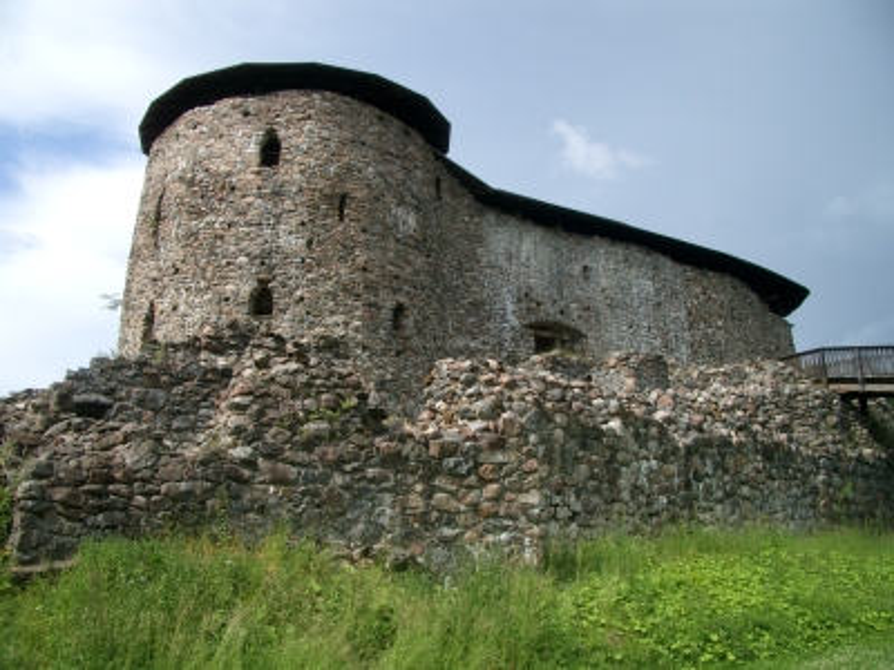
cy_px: 335
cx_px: 447
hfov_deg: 52.6
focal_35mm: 35
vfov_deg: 40.7
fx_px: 904
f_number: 4.3
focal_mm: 5.8
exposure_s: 1/500
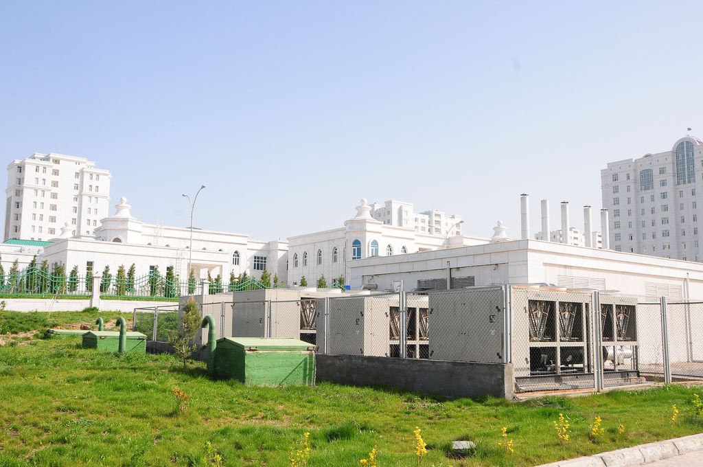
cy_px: 234
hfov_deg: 57.3
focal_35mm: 33
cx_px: 352
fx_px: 644
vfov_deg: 39.9
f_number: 11
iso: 400
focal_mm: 22
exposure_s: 1/500
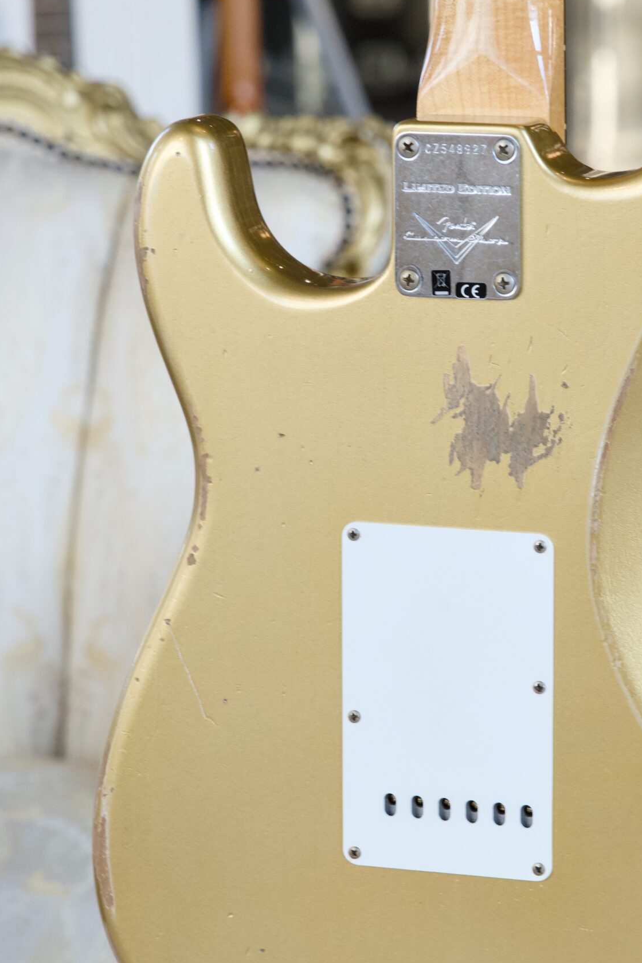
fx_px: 4280
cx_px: 469
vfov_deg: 12.8
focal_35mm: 160
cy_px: 488
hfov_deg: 8.6
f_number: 8
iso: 3200
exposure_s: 1/80
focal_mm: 105
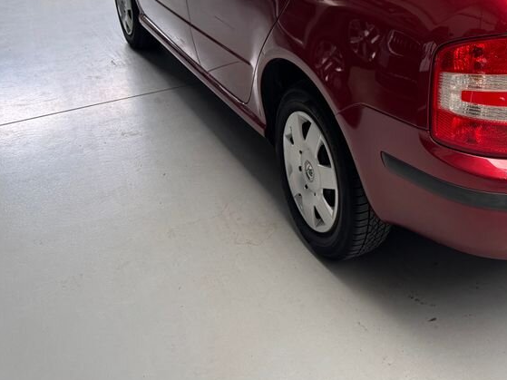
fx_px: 644
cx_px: 447
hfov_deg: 40.1
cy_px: 44
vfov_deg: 31.4
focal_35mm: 44
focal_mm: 6.76
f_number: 1.78
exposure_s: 1/87
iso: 200
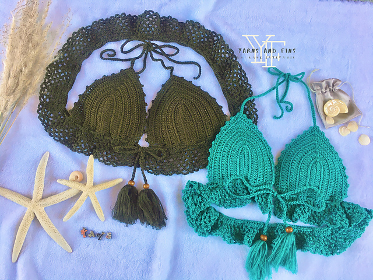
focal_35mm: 29
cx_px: 186
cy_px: 140
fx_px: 312
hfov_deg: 61.7
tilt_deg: -77.9
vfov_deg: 48.2
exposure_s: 1/30
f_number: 2.2
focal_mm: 4.15
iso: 25
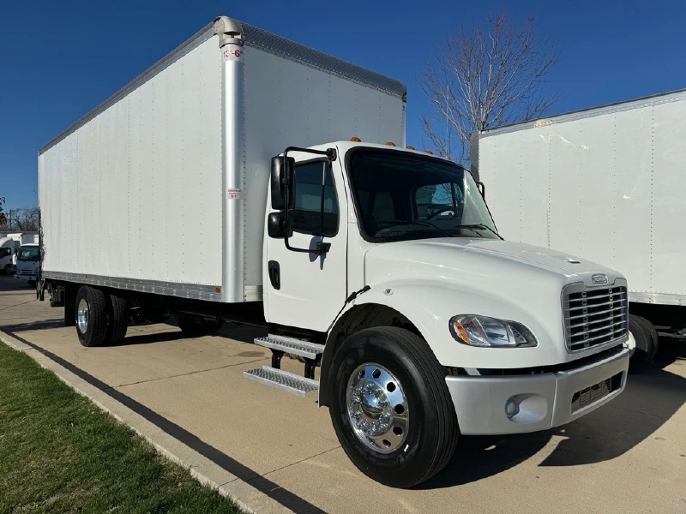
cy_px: 257
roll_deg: +0.2
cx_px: 343
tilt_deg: -2.4
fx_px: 476
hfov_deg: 71.6
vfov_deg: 56.8
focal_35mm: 24
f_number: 1.78
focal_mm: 6.76
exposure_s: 1/20000
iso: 80
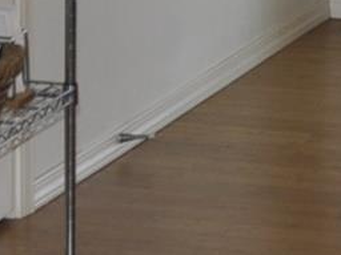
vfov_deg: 5.5
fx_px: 2610
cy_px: -272
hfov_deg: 7.4
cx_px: 506
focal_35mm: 265
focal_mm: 22
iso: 200
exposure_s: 1/200
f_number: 3.8
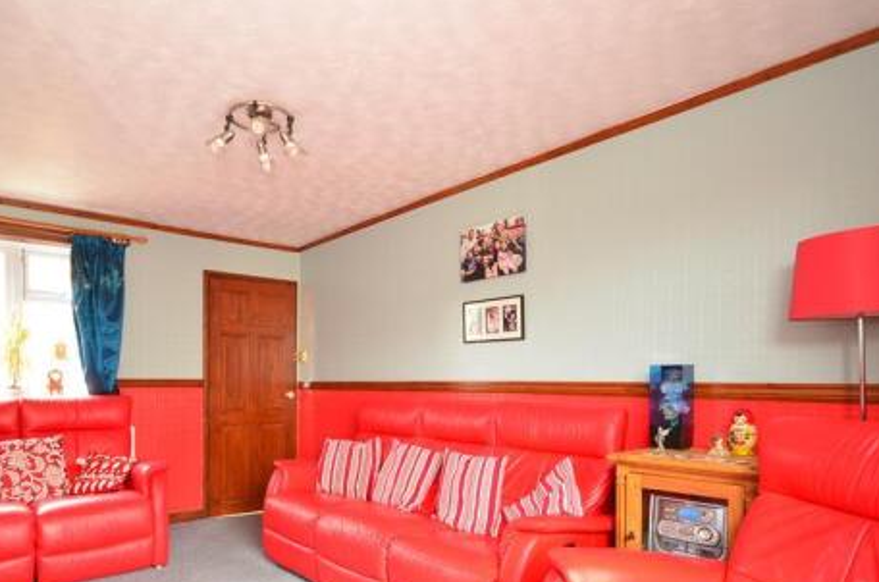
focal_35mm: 24
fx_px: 578
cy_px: 380
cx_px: 366
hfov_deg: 73.9
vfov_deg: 52.6
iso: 200
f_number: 5
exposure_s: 2
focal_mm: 11
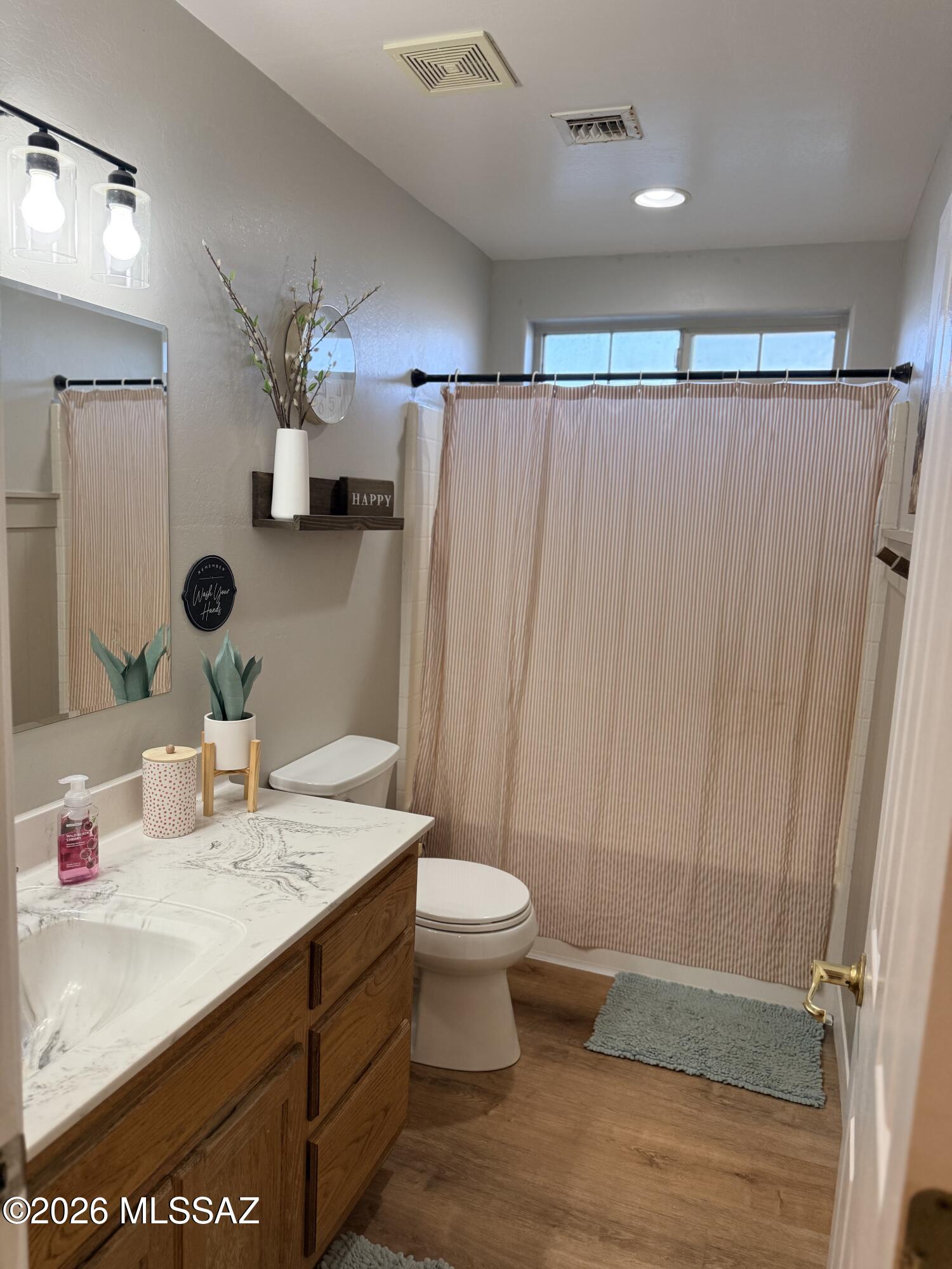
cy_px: 634
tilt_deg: -8.5
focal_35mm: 24
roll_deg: -3.0
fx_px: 880
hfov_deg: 56.8
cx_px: 476
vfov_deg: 71.6
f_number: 1.78
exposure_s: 1/177
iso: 200
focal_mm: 6.76
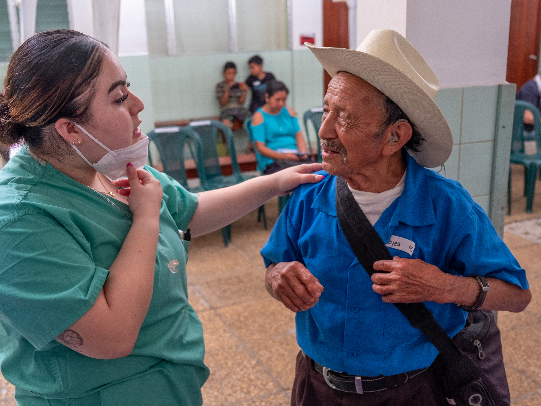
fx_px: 610
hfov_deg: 47.8
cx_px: 248
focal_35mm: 39
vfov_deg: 36.8
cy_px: 203
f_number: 3.2
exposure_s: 1/60
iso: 640
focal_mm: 24.3
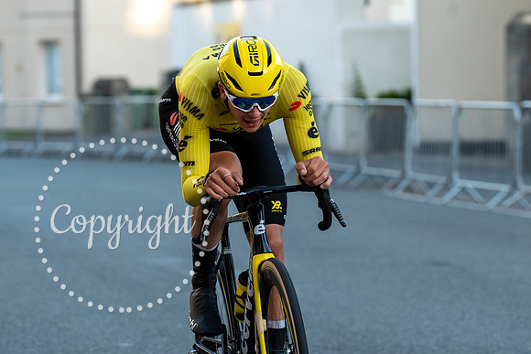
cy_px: 138
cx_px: 266
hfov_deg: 11.2
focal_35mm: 184
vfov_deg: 7.5
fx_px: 2715
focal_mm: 151
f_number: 4.5
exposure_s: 1/800
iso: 800
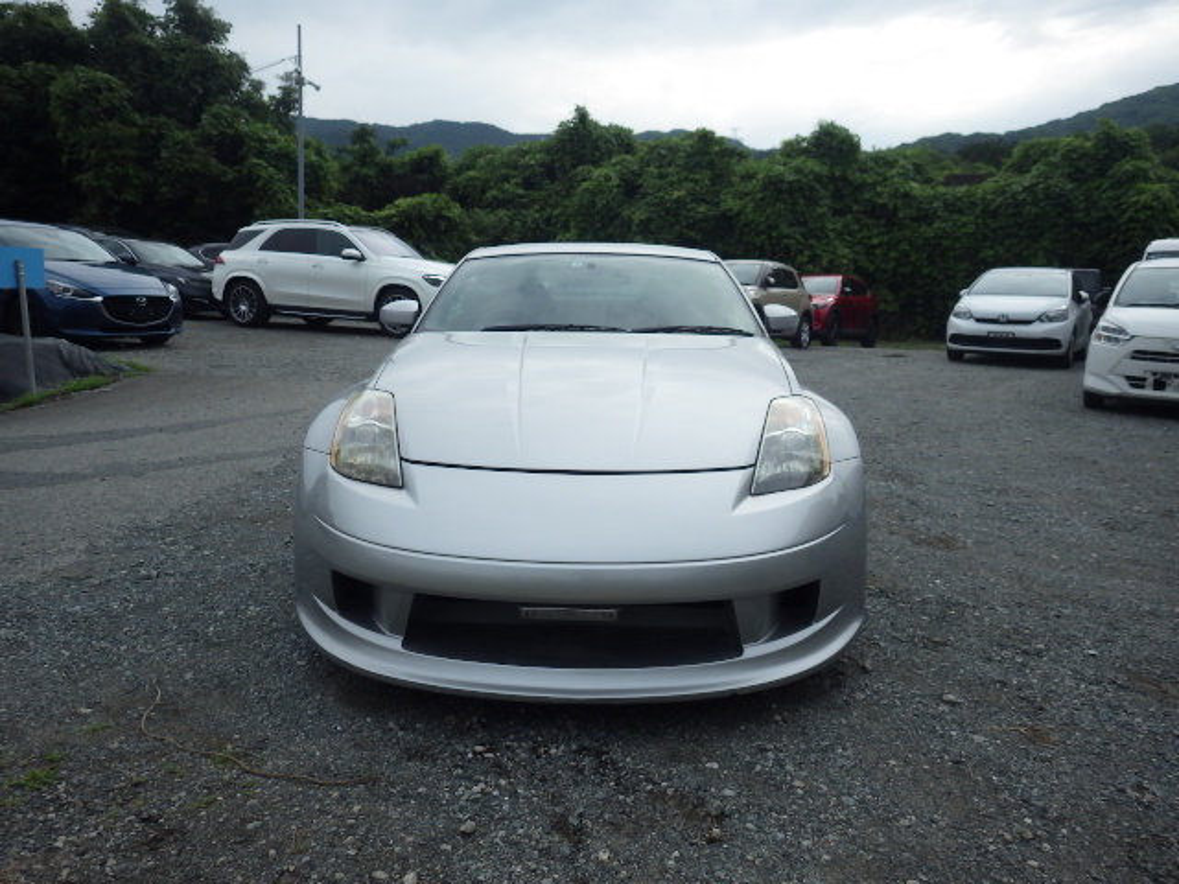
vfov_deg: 54.9
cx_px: 590
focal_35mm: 25
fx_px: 851
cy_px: 442
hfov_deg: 69.4
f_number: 2.8
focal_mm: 4.5
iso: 125
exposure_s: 1/1000
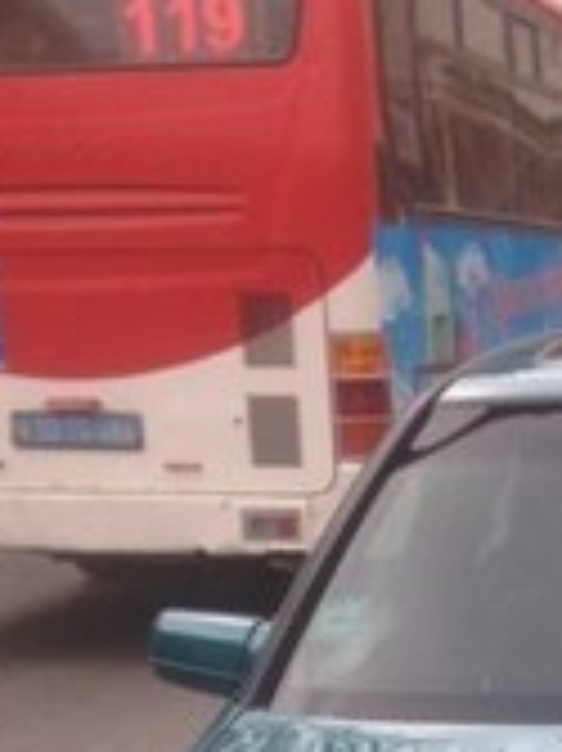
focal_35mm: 98
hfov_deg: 14.5
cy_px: 964
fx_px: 2124
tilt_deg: -17.8
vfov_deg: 18.7
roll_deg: +1.5
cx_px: 697
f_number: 2.4
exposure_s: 1/423
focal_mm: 4.12
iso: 50
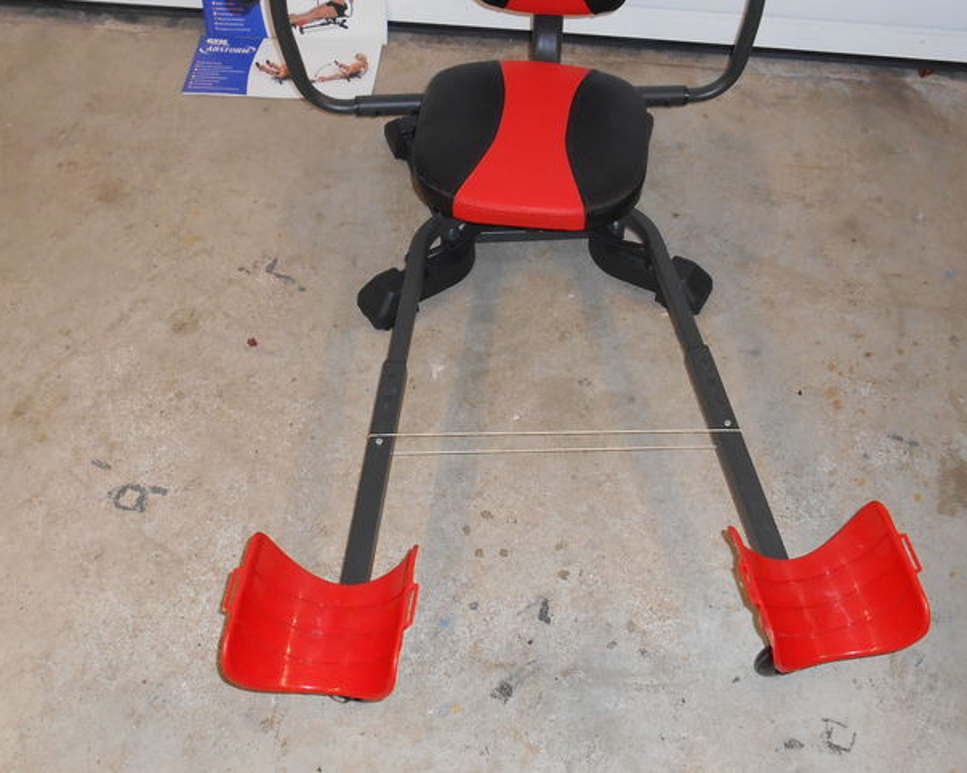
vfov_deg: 35.6
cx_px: 575
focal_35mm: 42
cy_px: 355
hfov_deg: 43.6
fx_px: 1202
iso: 200
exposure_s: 1/25
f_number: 3.4
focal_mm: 4.7
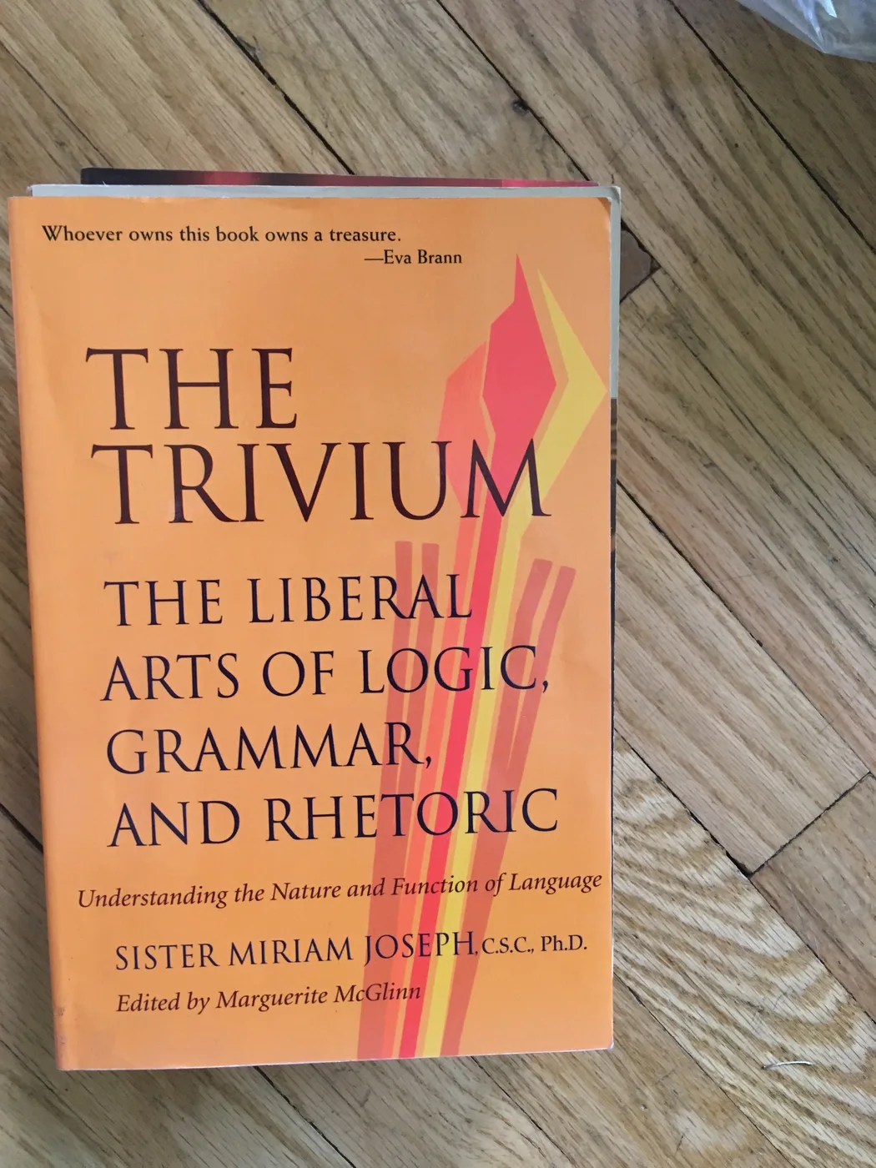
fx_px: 979
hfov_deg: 48.2
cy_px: 584
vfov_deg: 61.7
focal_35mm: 29
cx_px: 438
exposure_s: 1/30
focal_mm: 4.15
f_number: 2.2
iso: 100
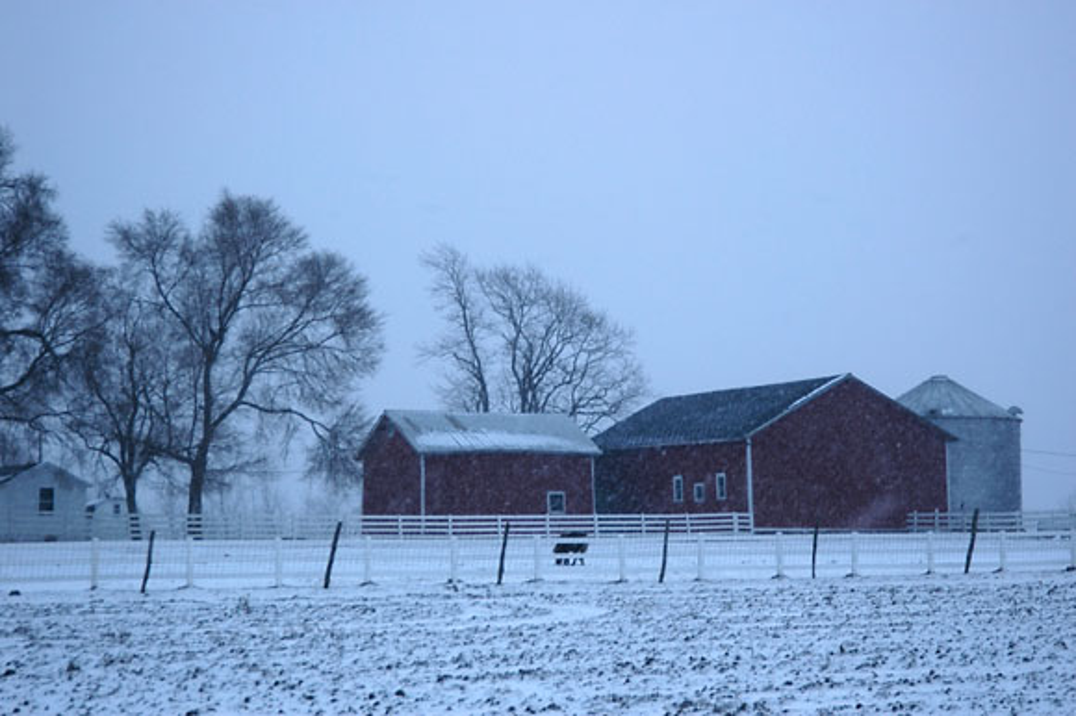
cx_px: 538
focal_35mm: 99
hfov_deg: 20.6
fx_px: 2957
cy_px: 358
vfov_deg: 13.8
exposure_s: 1/80
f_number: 5.3
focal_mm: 66
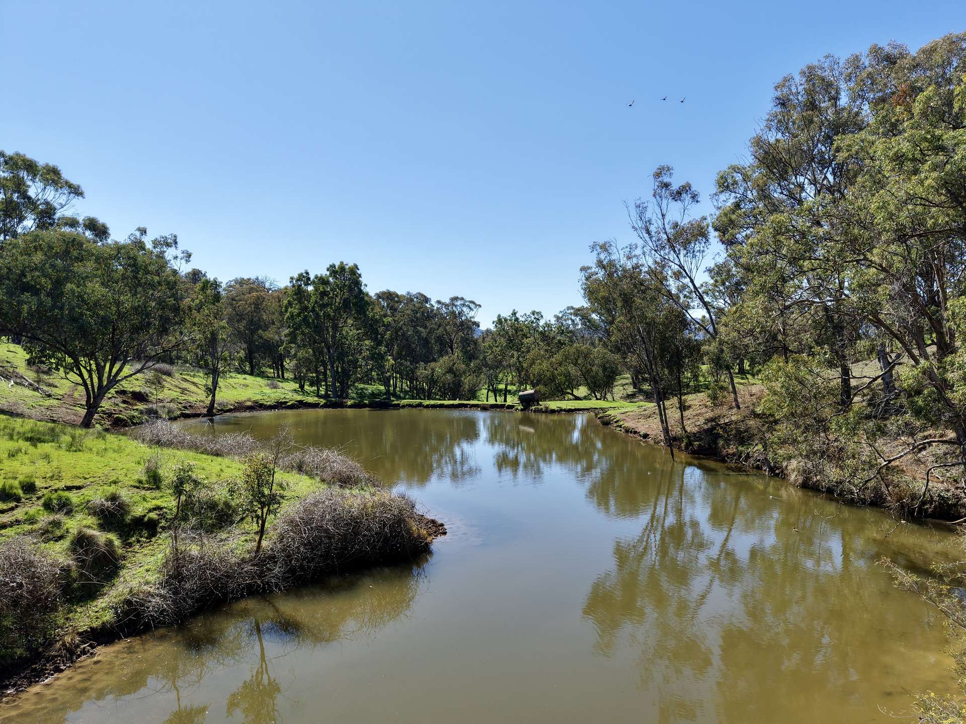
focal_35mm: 24
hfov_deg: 71.6
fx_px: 670
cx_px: 483
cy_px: 362
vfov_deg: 56.8
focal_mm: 8.67
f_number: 1.8
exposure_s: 1/3200
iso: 210
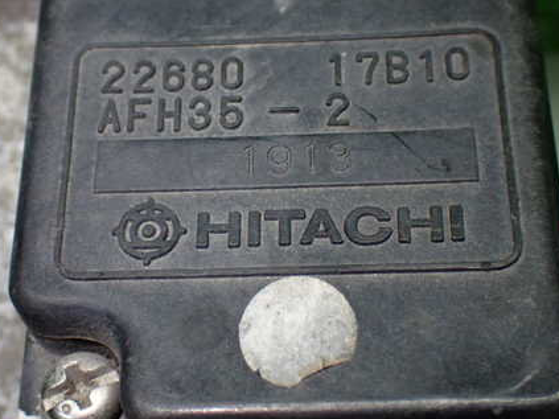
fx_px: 1146
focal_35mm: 71
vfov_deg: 20.7
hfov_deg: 27.4
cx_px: 251
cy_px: 169
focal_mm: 9.01
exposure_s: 1/200
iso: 800
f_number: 3.2
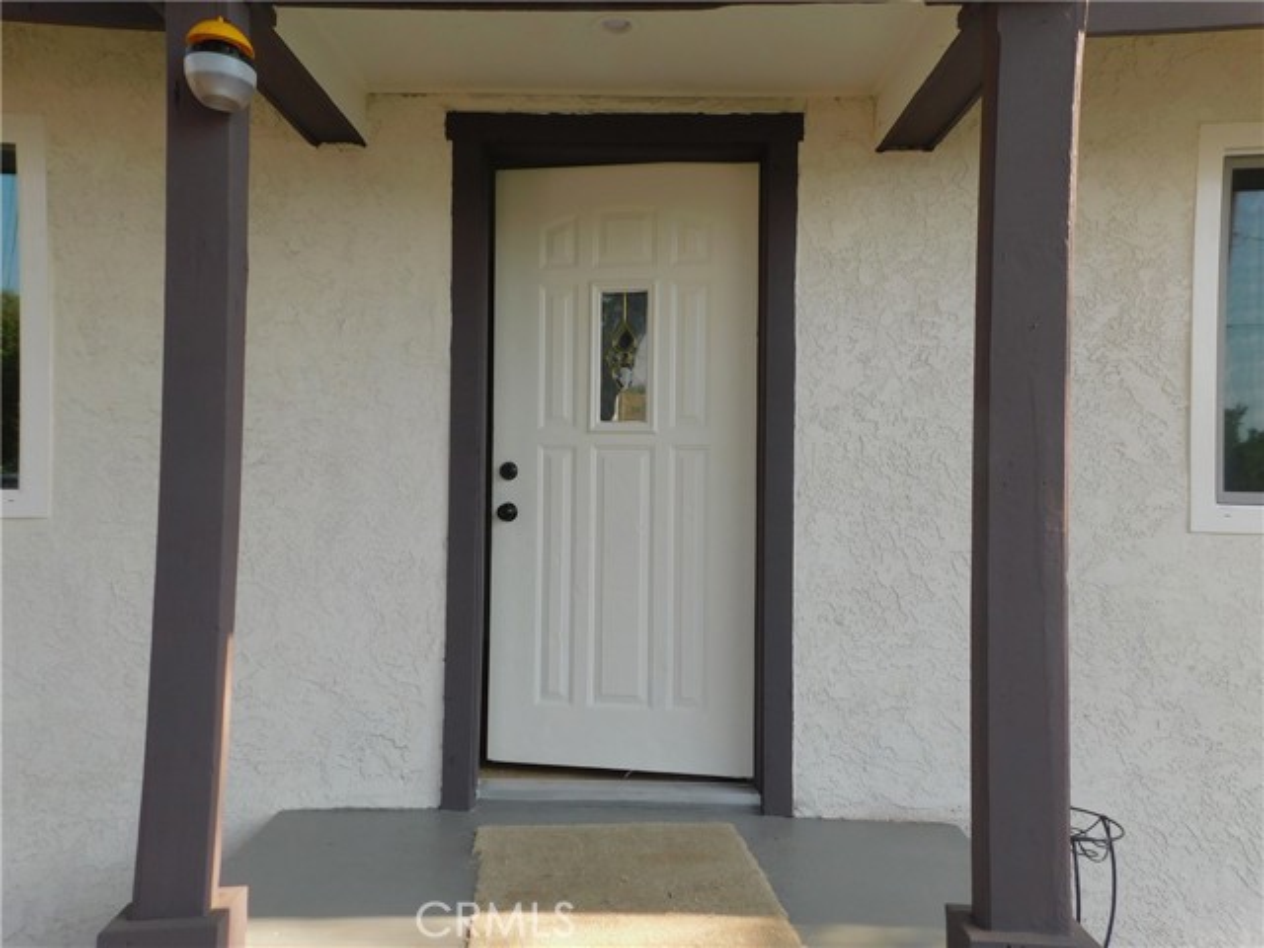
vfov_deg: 58.9
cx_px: 632
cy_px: 474
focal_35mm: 23
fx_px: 840
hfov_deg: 73.9
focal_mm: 4
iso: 125
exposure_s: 1/400
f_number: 3
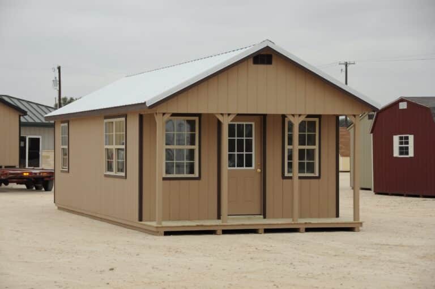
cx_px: 218
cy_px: 144
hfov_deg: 22.6
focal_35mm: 90
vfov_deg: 15.1
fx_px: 1086
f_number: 4.8
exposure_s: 1/1000
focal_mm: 60
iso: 320
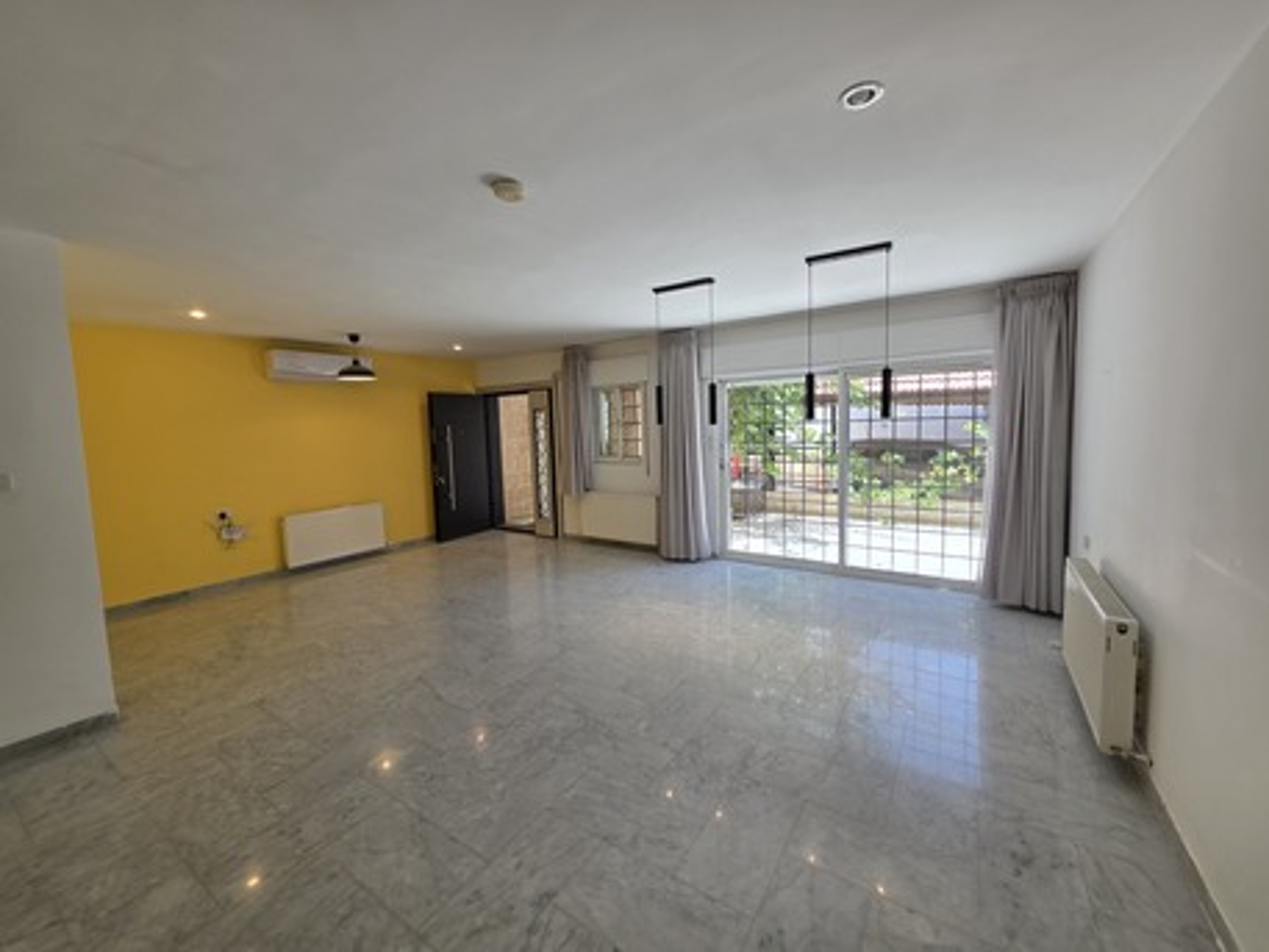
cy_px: 476
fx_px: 477
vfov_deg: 89.9
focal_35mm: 13
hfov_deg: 106.2
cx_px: 634
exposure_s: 1/100
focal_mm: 2.2
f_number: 1.9
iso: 20
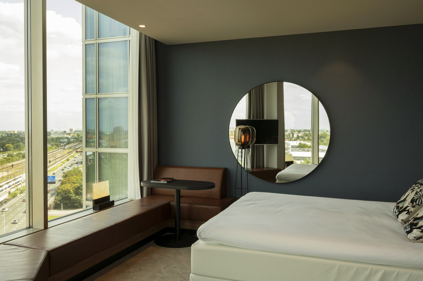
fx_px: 346
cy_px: 140
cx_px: 212
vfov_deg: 44.2
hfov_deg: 62.8
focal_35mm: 30
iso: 500
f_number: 16
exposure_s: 1/30
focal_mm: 29.5
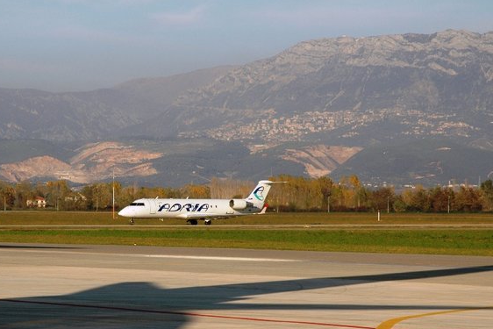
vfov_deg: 12.2
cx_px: 251
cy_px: 160
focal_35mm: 112
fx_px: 1534
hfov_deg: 18.3
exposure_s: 1/320
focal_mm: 70
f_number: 9
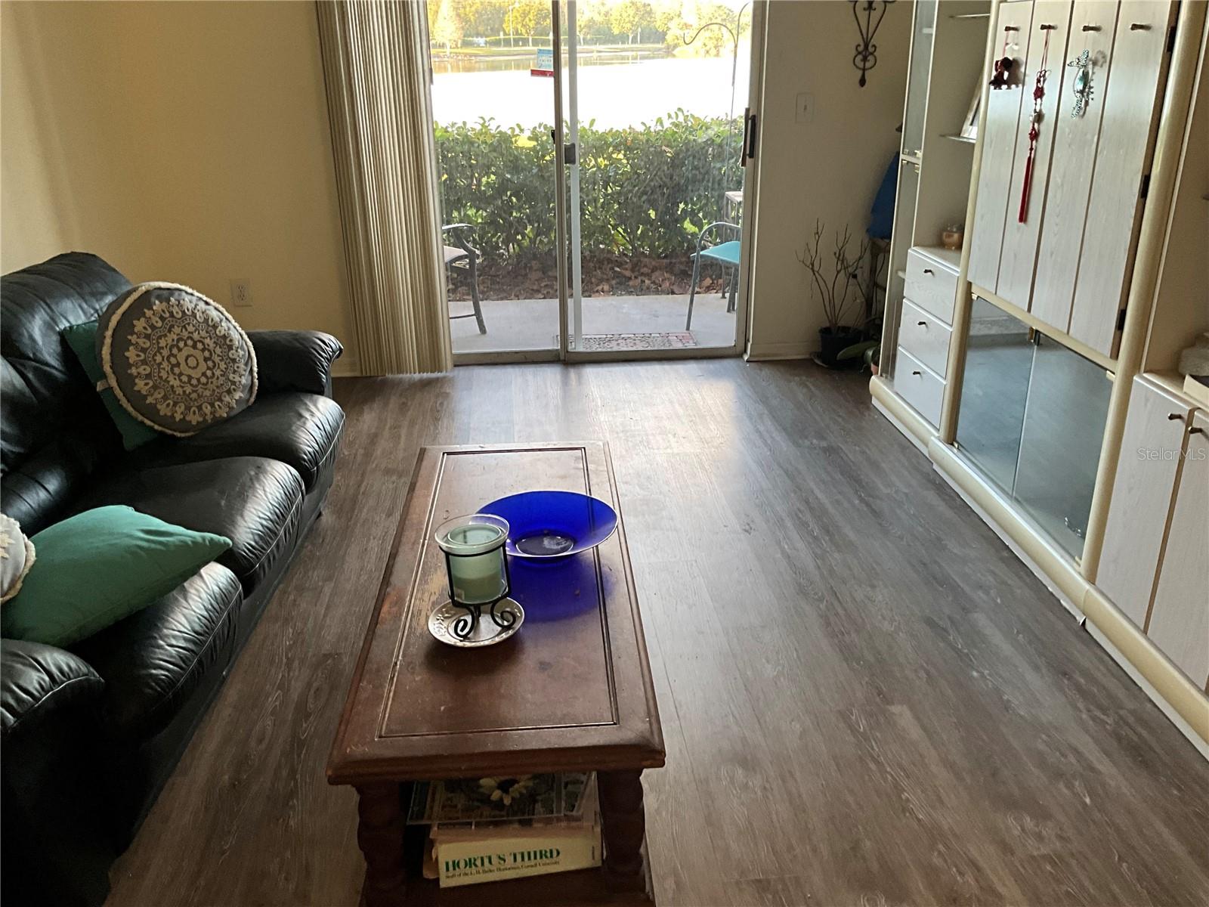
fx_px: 1013
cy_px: 454
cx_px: 604
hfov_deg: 61.7
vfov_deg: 48.2
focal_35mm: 29
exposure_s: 1/60
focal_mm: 3
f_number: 1.8
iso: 80
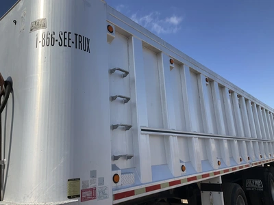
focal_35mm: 29
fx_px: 230
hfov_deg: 61.7
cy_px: 102
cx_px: 137
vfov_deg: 48.2
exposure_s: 1/2801
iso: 25
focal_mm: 3
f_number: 1.8
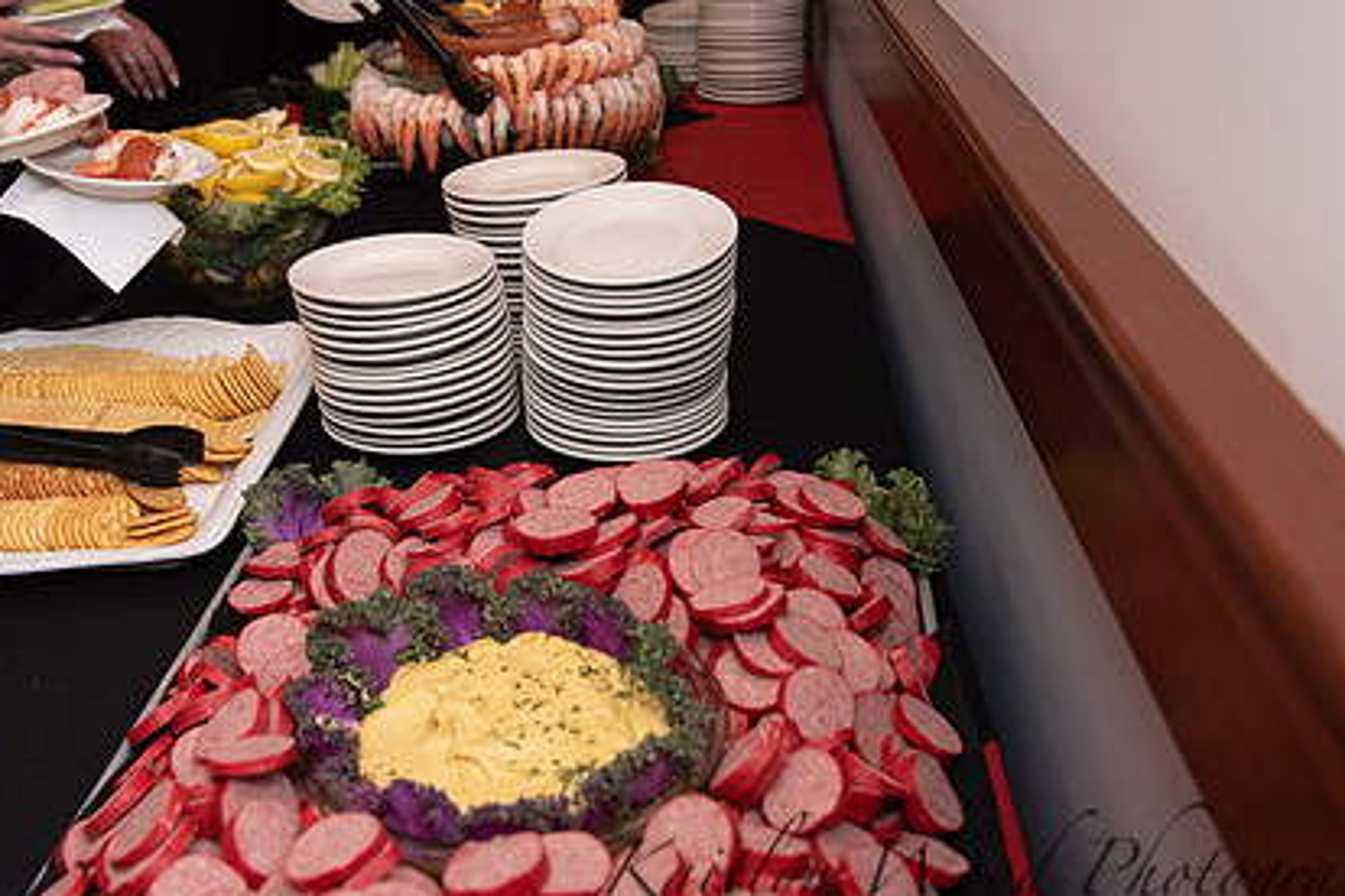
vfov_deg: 31.8
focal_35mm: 42
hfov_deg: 46.3
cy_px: 368
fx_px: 1569
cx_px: 601
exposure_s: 1/200
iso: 800
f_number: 4
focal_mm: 30
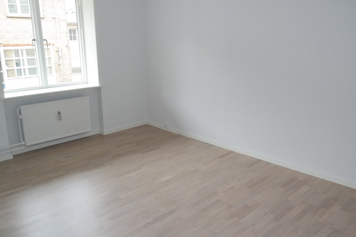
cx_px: 178
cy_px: 118
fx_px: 297
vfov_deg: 43.6
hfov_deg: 61.9
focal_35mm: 30
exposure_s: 1/40
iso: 400
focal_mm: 20
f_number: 4.5
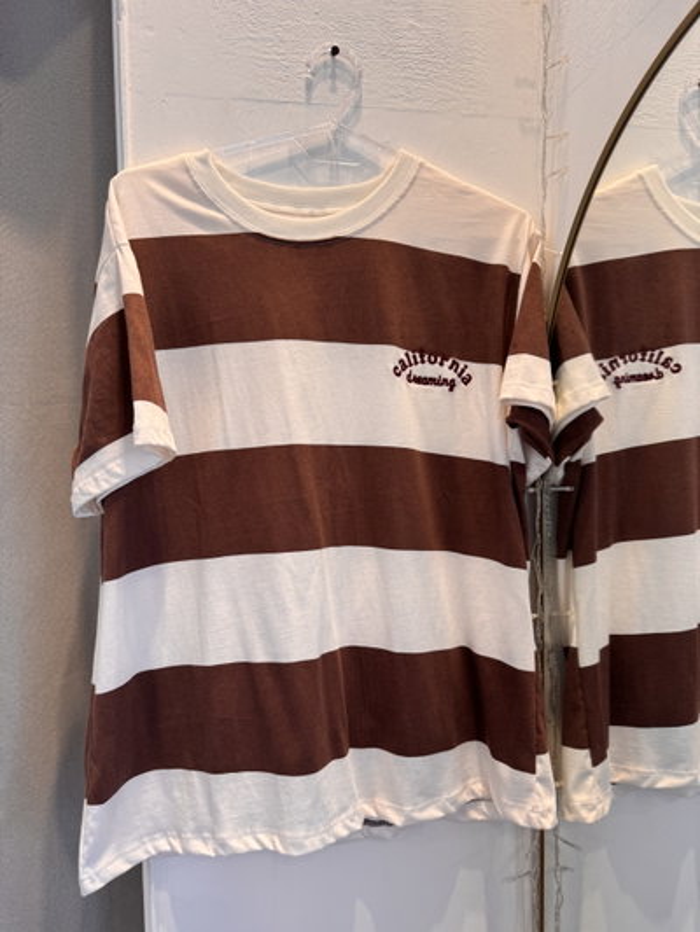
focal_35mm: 24
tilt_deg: -3.3
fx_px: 647
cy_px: 466
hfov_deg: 56.8
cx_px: 350
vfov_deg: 71.6
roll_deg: +1.0
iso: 125
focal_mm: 6.76
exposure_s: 1/100
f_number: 1.78
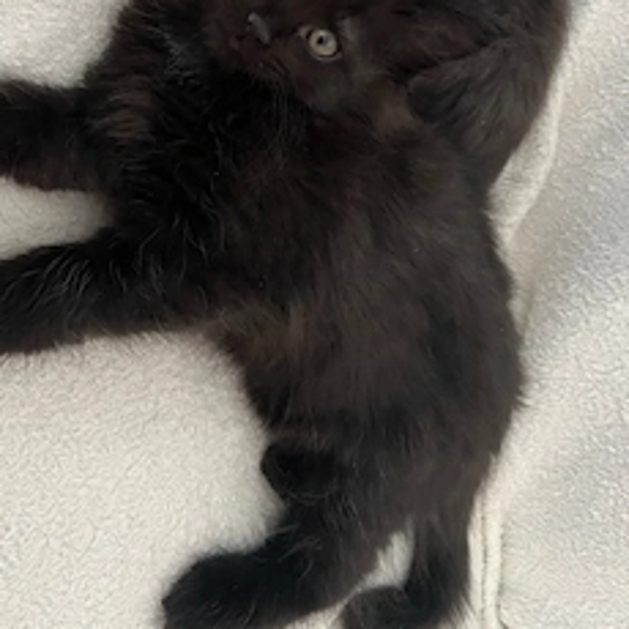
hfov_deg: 41.4
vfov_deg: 39.6
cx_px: 222
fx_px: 822
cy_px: 96
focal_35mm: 40
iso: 640
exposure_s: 1/35
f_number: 1.5
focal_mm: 5.7
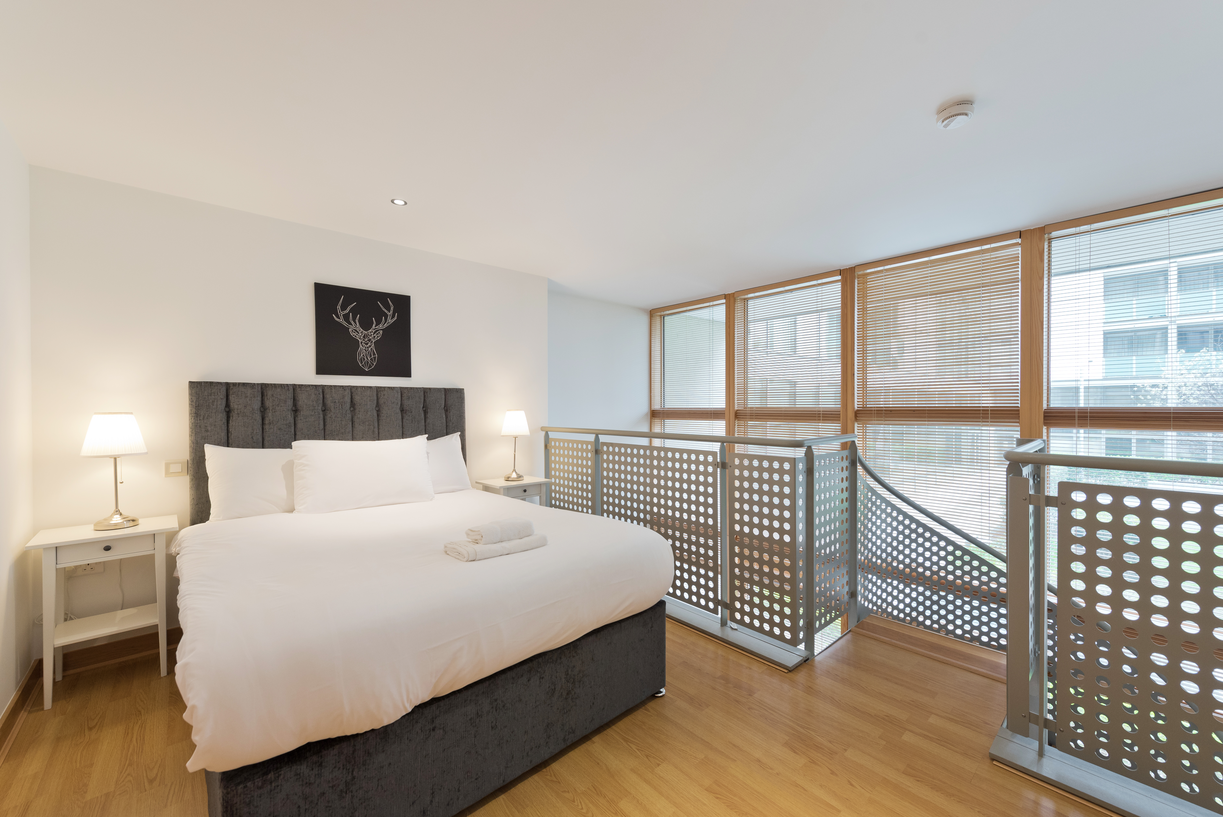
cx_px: 612
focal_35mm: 14
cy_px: 408
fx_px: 476
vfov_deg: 81.3
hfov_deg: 104.2
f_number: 7.1
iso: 400
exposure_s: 1/13
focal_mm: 14
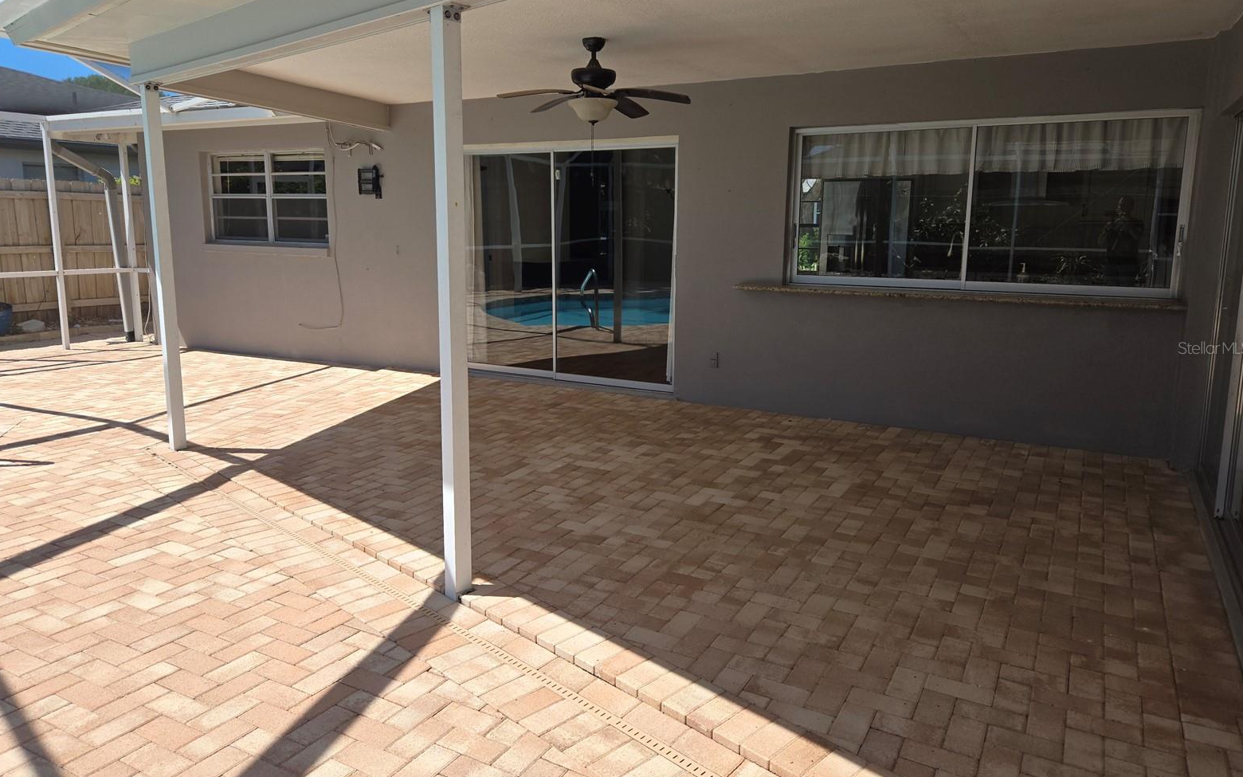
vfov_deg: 49.2
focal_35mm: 25
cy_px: 347
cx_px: 616
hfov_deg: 72.5
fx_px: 847
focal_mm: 5.4
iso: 25
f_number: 1.8
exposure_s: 1/876
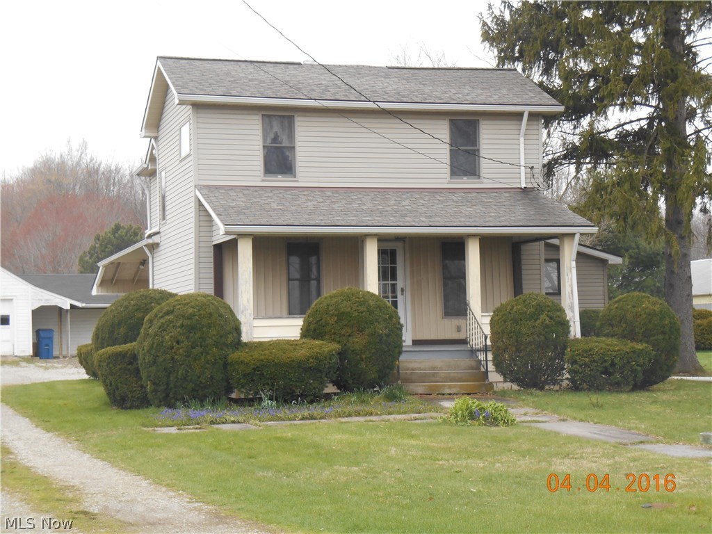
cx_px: 356
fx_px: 1440
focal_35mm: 70
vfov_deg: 21.0
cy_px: 267
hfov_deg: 27.8
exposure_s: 1/60
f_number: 4.5
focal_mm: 12.5
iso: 160
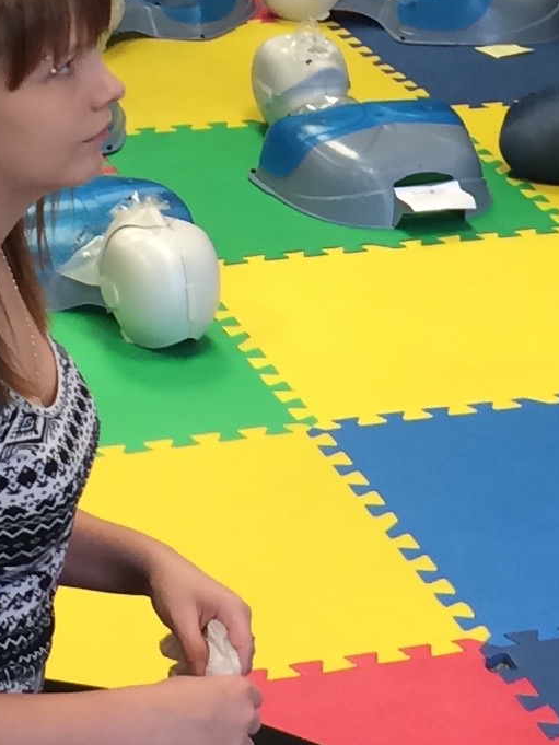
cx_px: 485
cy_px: -7
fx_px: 2992
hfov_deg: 10.6
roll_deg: -0.6
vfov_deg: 14.0
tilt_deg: -17.2
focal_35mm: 139
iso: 50
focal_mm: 4.15
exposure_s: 1/30
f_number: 2.2
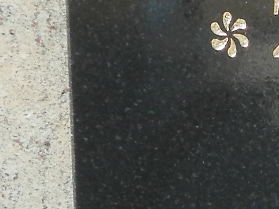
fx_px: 6208
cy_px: -4
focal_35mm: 770
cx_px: 780
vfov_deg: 1.9
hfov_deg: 2.5
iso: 80
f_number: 4.5
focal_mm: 19
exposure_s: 1/160
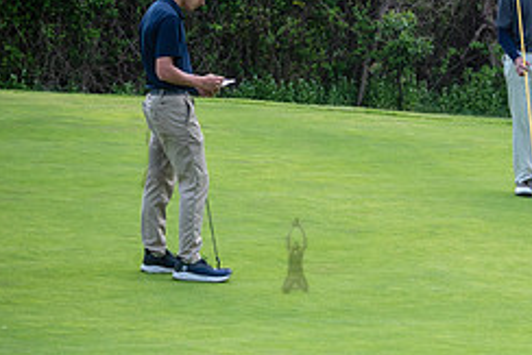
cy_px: 149
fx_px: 4391
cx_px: 576
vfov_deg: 4.6
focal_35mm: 297
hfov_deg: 6.9
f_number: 6.3
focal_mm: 125
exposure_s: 1/640
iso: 400
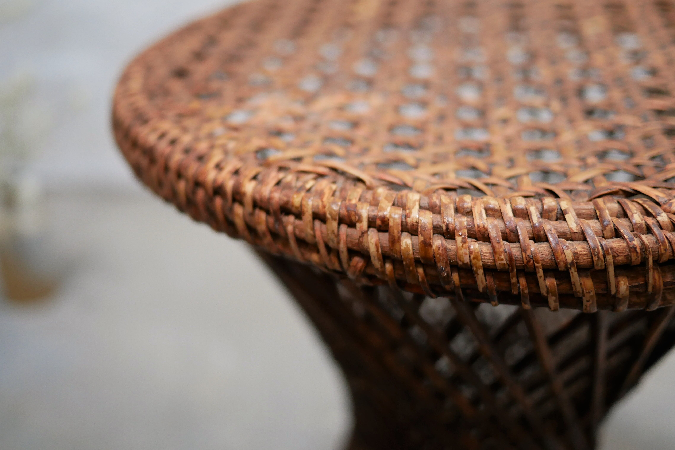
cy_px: 208
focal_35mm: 42
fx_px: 787
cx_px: 336
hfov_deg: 46.4
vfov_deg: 31.9
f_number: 1.7
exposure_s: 1/60
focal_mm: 20
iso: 500
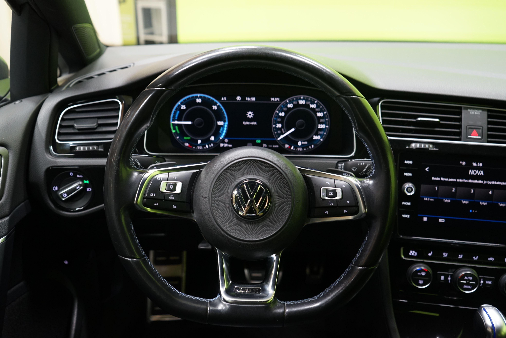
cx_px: 253
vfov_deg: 41.1
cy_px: 169
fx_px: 450
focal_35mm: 32
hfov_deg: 58.7
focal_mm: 32
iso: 1250
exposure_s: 1/25
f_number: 4.5
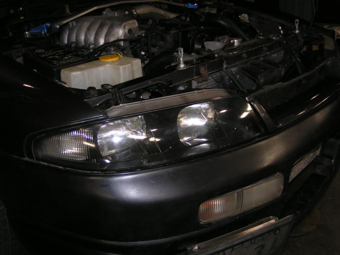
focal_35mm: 39
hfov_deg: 47.9
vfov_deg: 36.8
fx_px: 383
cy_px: 128
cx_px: 170
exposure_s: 1/50
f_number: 2.8
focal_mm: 6
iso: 200
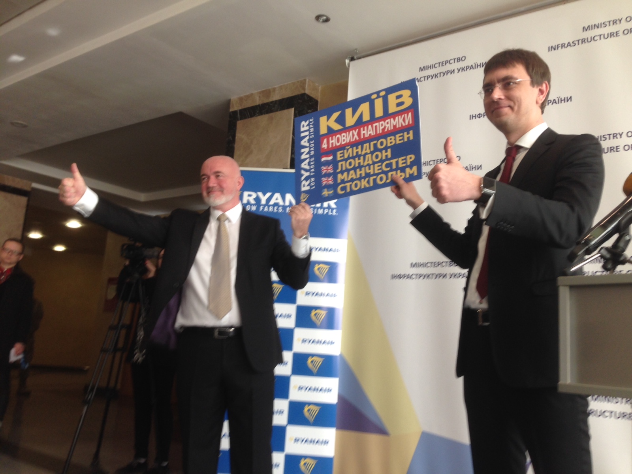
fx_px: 602
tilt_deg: +9.9
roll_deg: -3.9
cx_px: 316
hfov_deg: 55.4
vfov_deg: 42.9
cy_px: 237
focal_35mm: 33
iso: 50
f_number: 2.4
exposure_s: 1/30
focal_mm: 4.12
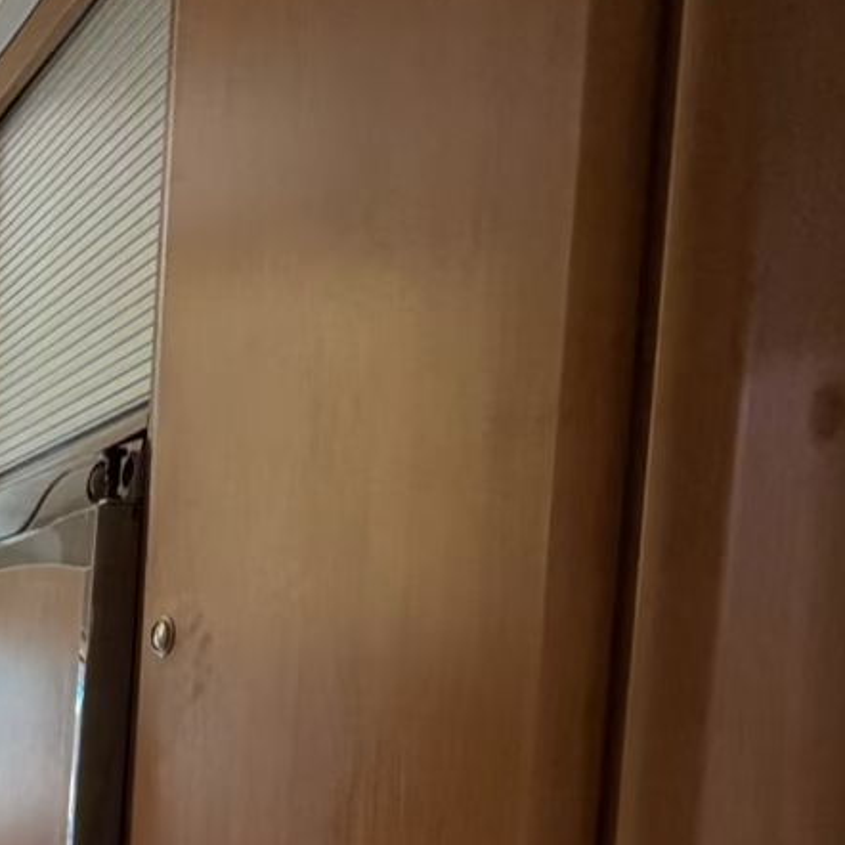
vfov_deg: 33.0
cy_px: 806
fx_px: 1326
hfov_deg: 24.6
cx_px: -511
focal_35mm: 48
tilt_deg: -6.9
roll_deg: -0.4
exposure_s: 1/102
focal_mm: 2.22
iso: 320
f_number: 2.2
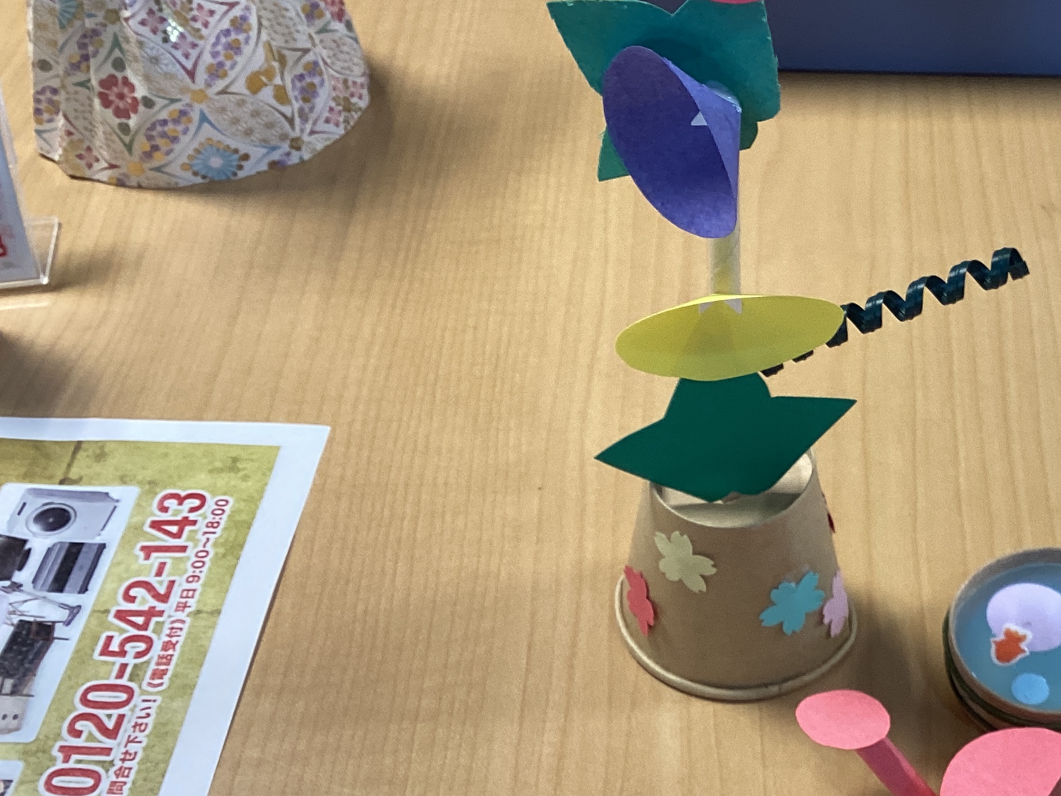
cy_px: 388
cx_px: 917
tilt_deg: -44.5
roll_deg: -2.3
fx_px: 1686
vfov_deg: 26.6
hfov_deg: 33.4
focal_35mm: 55
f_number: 2.4
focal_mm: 3.3
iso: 64
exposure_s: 1/50
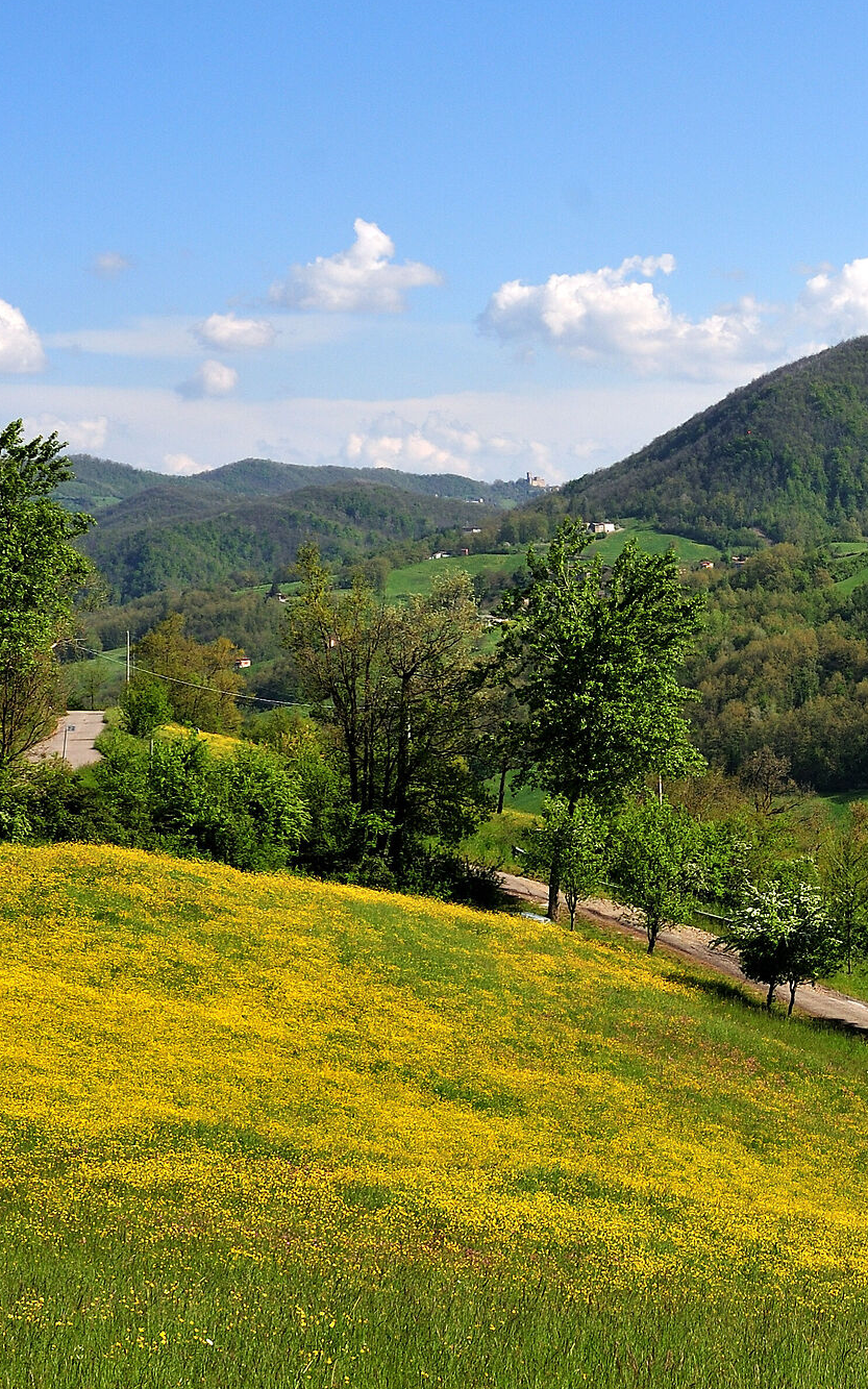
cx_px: 1120
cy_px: 643
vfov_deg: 26.8
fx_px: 2915
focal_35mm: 77
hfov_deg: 16.1
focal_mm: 28
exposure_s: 1/250
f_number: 11
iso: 200
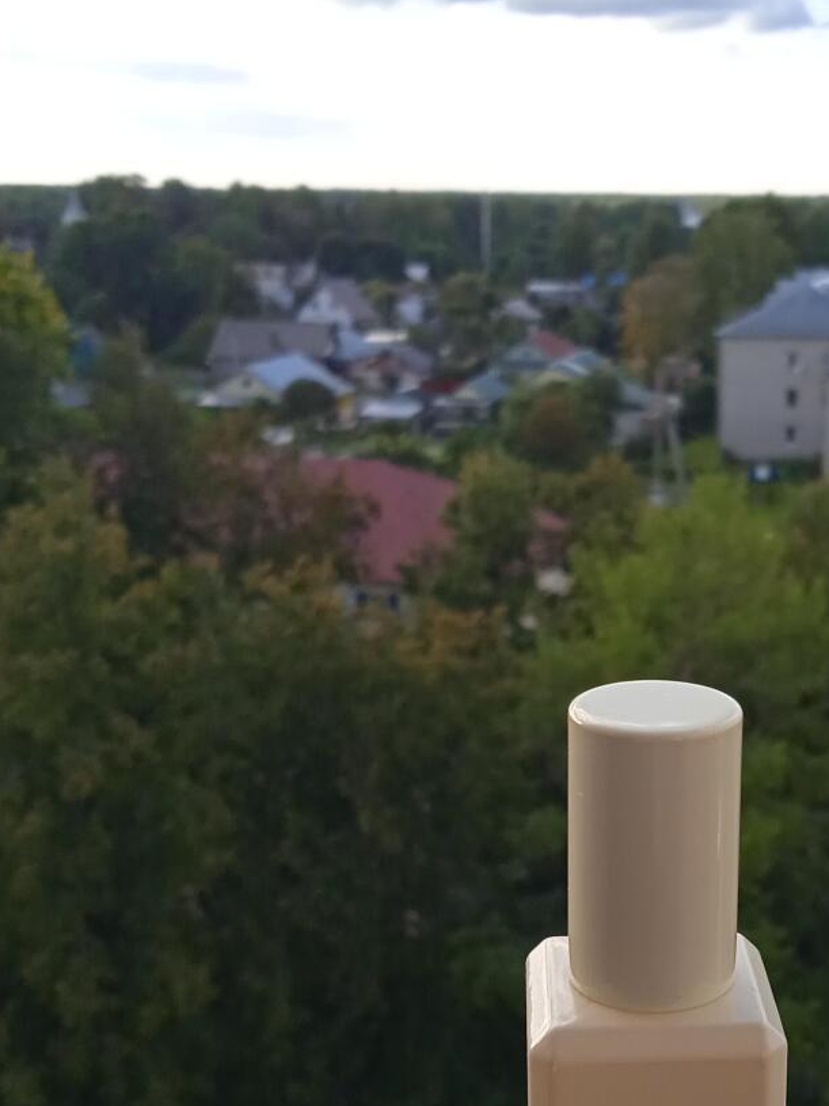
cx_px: 628
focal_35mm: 55
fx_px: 1757
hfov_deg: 26.2
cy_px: 660
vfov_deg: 34.8
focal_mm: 3.43
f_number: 2.2
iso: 100
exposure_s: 1/365
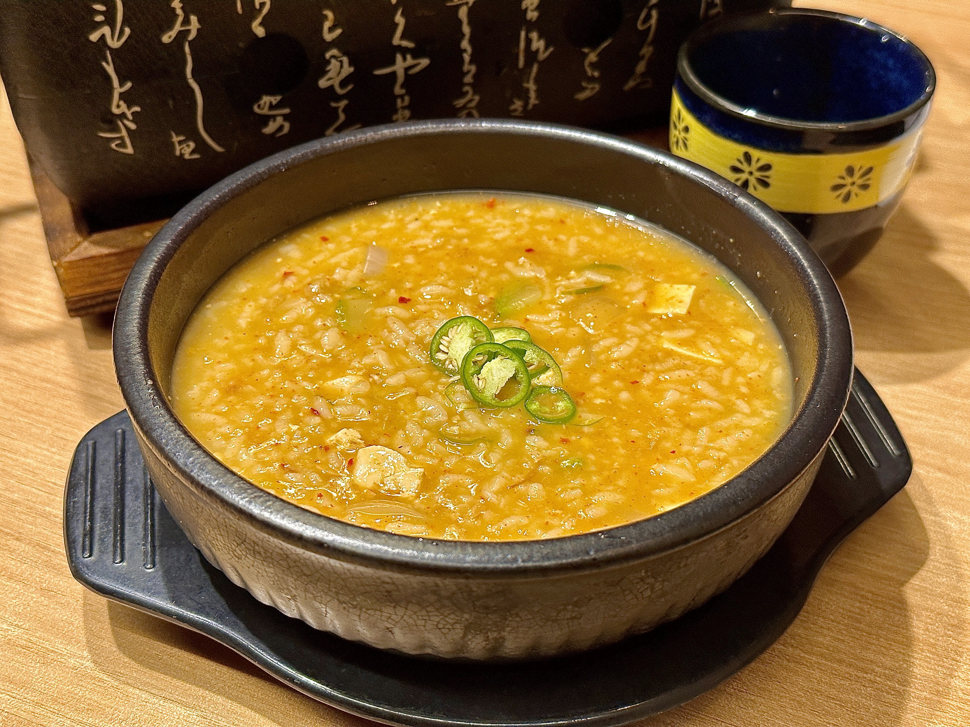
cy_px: 364
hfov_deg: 39.7
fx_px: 1345
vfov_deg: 30.3
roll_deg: -1.2
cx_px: 485
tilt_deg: -40.1
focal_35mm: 48
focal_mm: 6.86
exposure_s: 1/60
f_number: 1.78
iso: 100
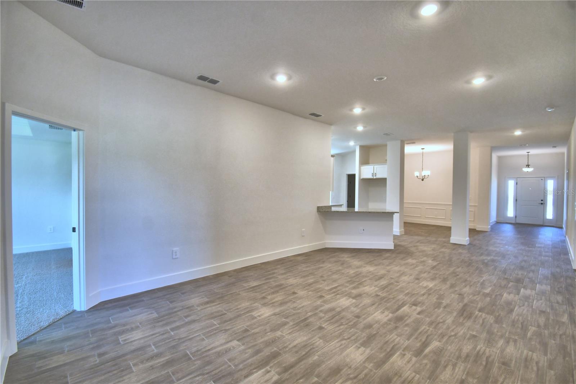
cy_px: 192
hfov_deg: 100.4
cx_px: 288
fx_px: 240
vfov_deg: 77.3
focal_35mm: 15
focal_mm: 10
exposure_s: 1/40
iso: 400
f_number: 4.5
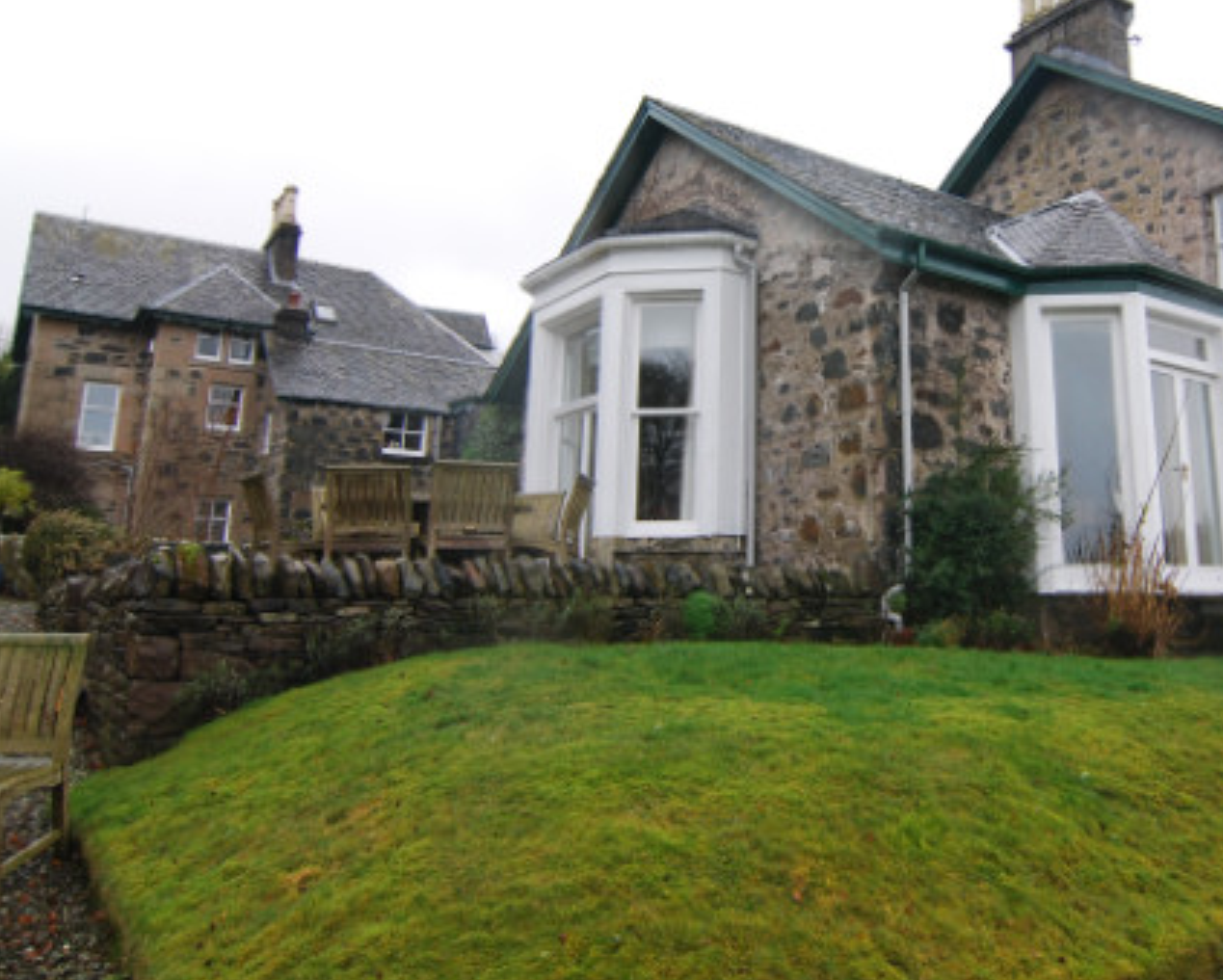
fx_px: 1014
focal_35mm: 28
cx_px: 821
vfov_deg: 51.0
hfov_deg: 60.6
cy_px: 364
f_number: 4.5
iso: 200
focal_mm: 12
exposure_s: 1/60
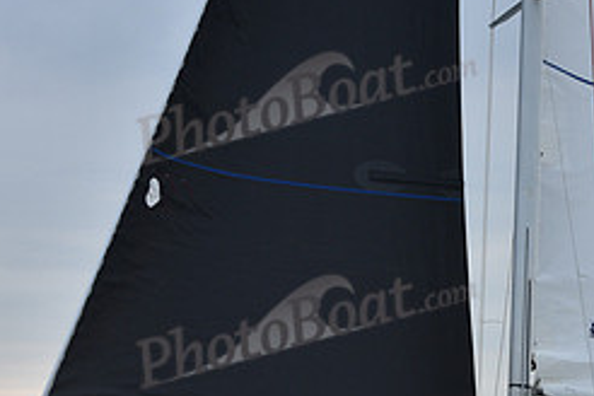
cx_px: 604
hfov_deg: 12.3
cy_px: 417
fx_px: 2722
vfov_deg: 8.3
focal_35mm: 165
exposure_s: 1/800
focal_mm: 70
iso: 400
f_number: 6.3
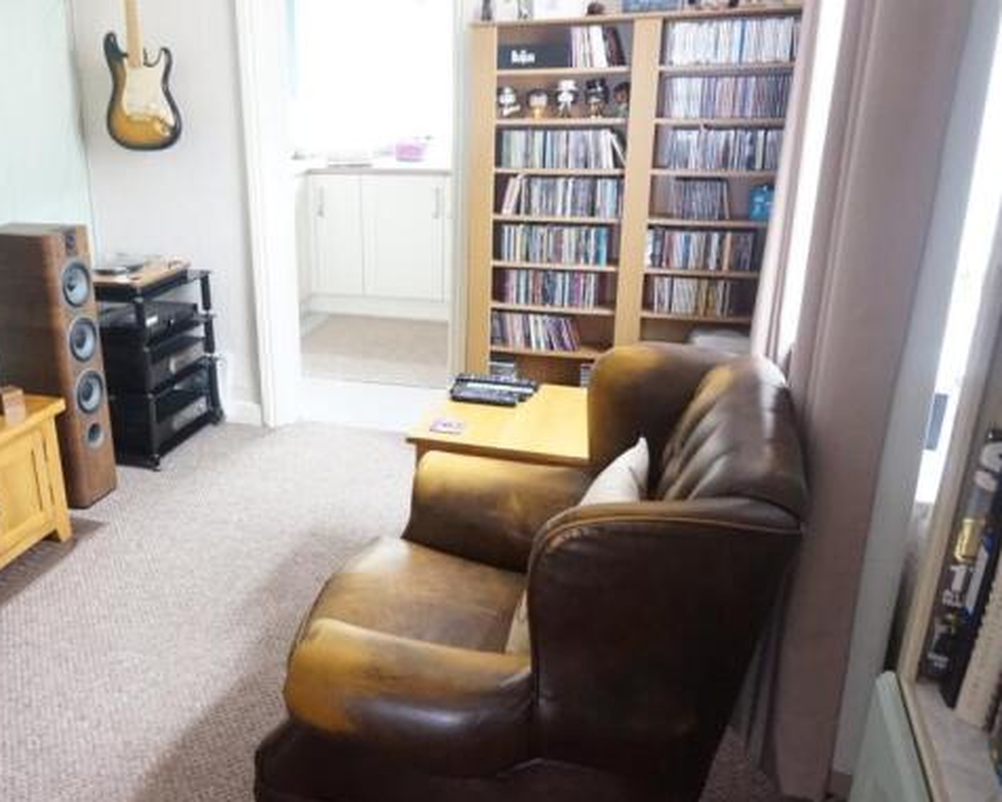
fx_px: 920
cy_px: 392
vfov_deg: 47.1
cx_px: 328
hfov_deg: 55.9
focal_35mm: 31
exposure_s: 1/60
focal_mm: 16
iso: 3200
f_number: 3.5
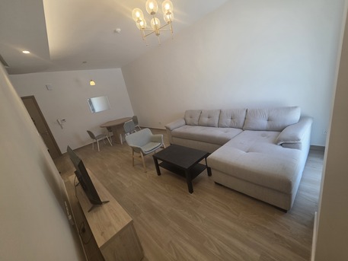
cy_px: 130
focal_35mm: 13
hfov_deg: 106.2
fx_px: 131
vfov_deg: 89.9
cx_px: 174
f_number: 1.9
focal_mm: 2.2
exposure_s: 1/100
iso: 200
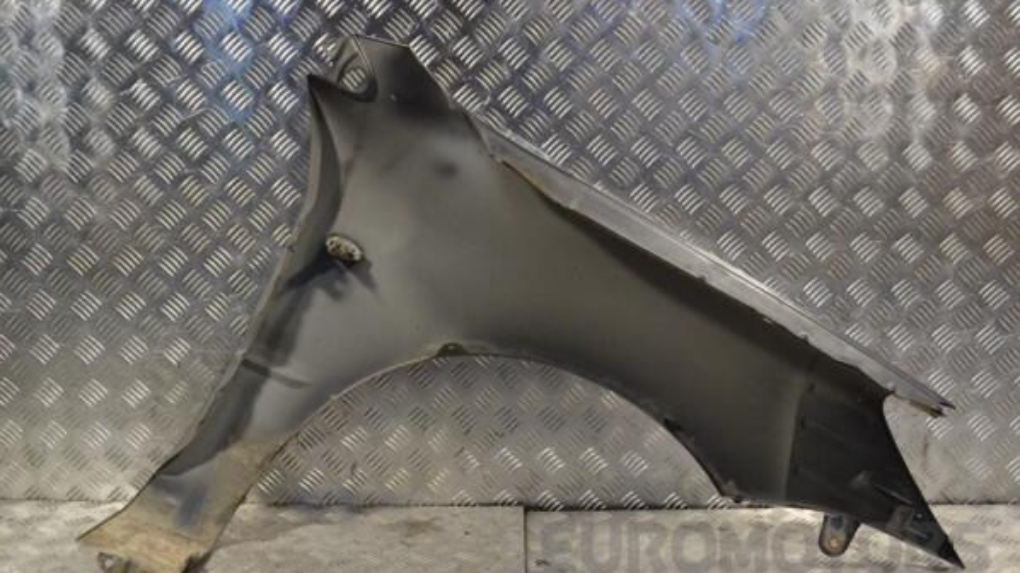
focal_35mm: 41
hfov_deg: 49.4
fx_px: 1109
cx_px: 510
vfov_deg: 29.0
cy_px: 321
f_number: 9
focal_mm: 26
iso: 3200
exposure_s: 1/320
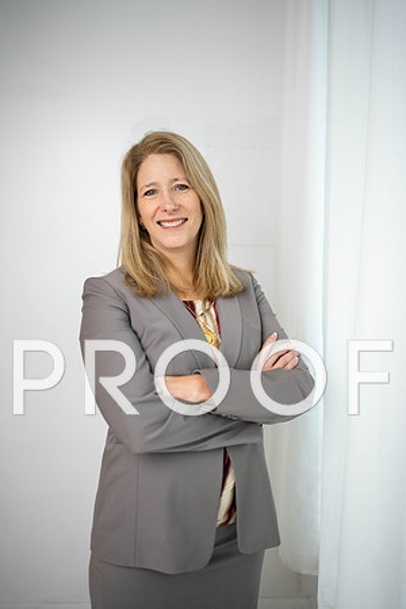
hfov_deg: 37.9
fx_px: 592
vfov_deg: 54.4
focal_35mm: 35
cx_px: 203
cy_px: 304
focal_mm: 35
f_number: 1.8
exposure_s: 1/1250
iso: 2500
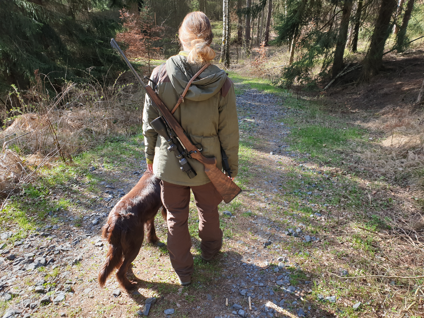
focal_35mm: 26
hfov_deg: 67.3
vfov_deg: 53.1
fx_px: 318
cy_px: 159
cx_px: 212
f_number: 2.4
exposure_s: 1/153
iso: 50
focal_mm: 4.3
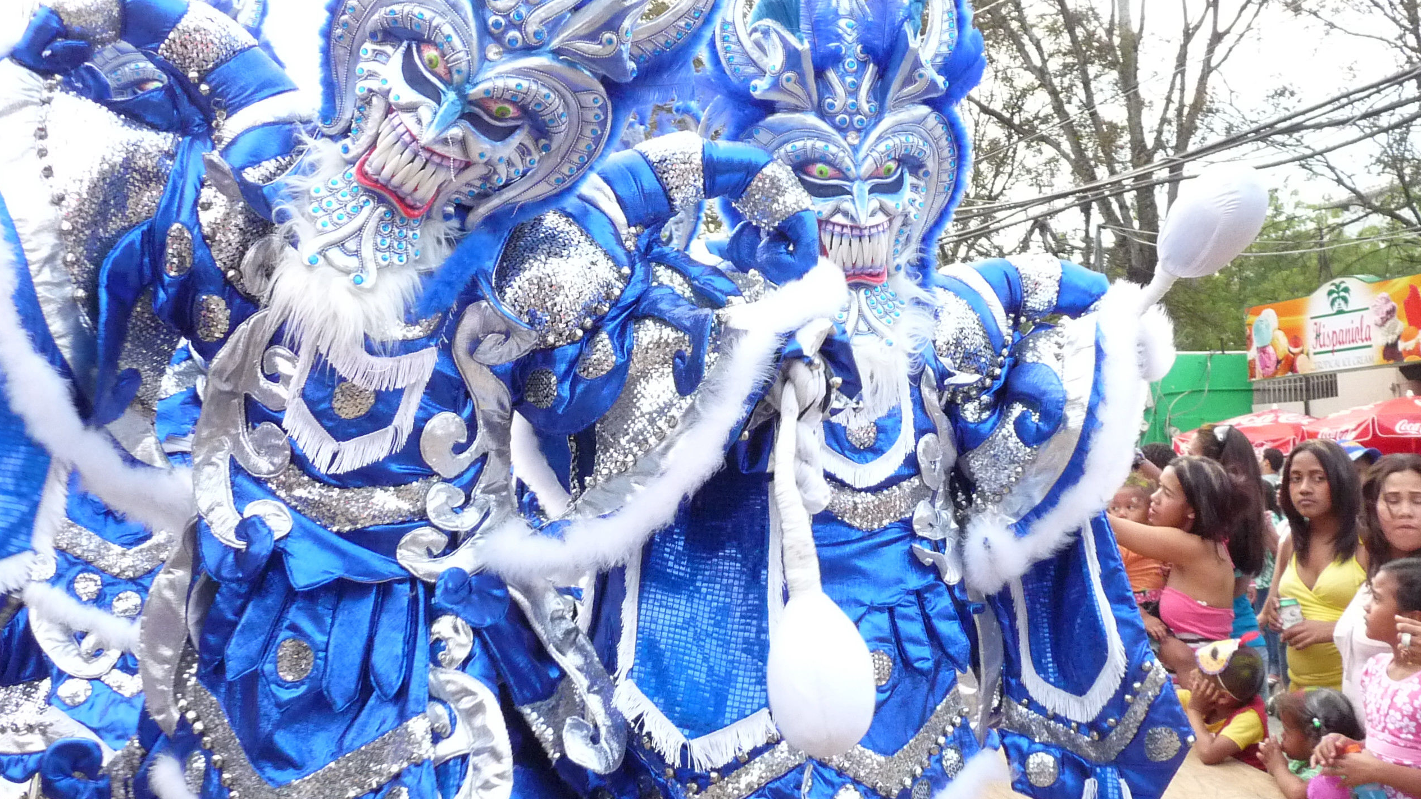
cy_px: 313
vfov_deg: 27.6
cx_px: 713
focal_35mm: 43
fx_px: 1620
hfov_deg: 47.4
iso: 400
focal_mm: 4.8
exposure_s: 1/250
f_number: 2.8
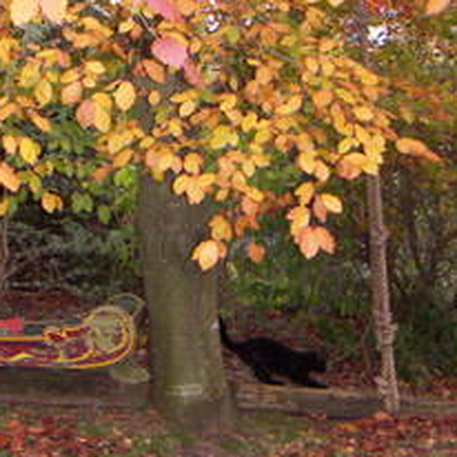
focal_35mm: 68
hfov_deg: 25.0
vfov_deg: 25.3
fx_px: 1016
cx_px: 104
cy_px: 164
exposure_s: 1/60
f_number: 2.8
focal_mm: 4.7
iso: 200
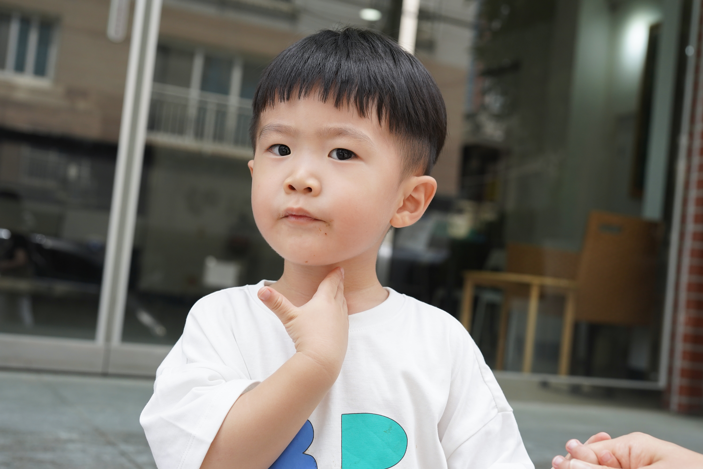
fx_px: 976
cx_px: 352
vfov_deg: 27.0
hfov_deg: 39.6
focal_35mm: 50
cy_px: 234
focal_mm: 50
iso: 800
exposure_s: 1/800
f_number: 5.6
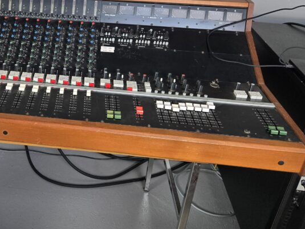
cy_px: 64
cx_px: 41
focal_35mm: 44
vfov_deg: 32.4
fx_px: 388
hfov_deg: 40.3
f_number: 1.8
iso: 200
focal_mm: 5.4
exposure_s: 1/180
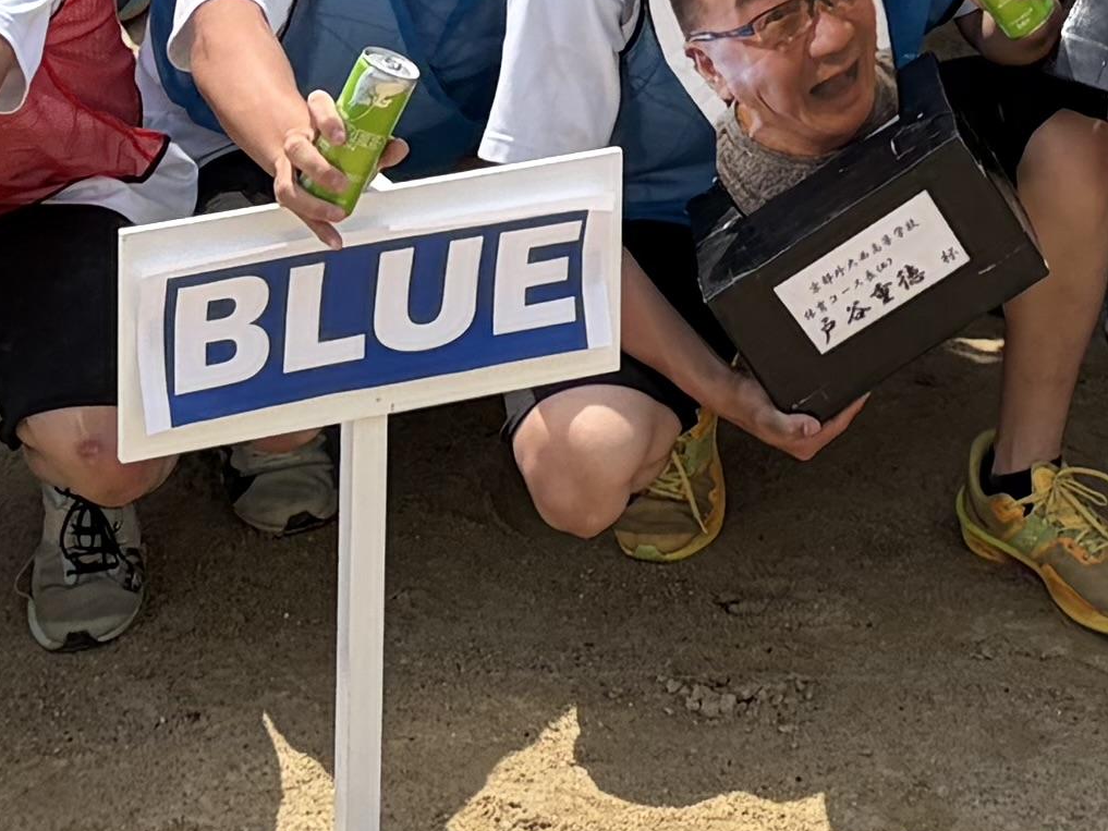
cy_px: -1059
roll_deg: -1.0
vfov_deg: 9.3
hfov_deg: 13.2
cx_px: 1292
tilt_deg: -8.3
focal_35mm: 146
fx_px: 4674
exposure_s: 1/4065
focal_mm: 5.96
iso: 50
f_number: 1.6
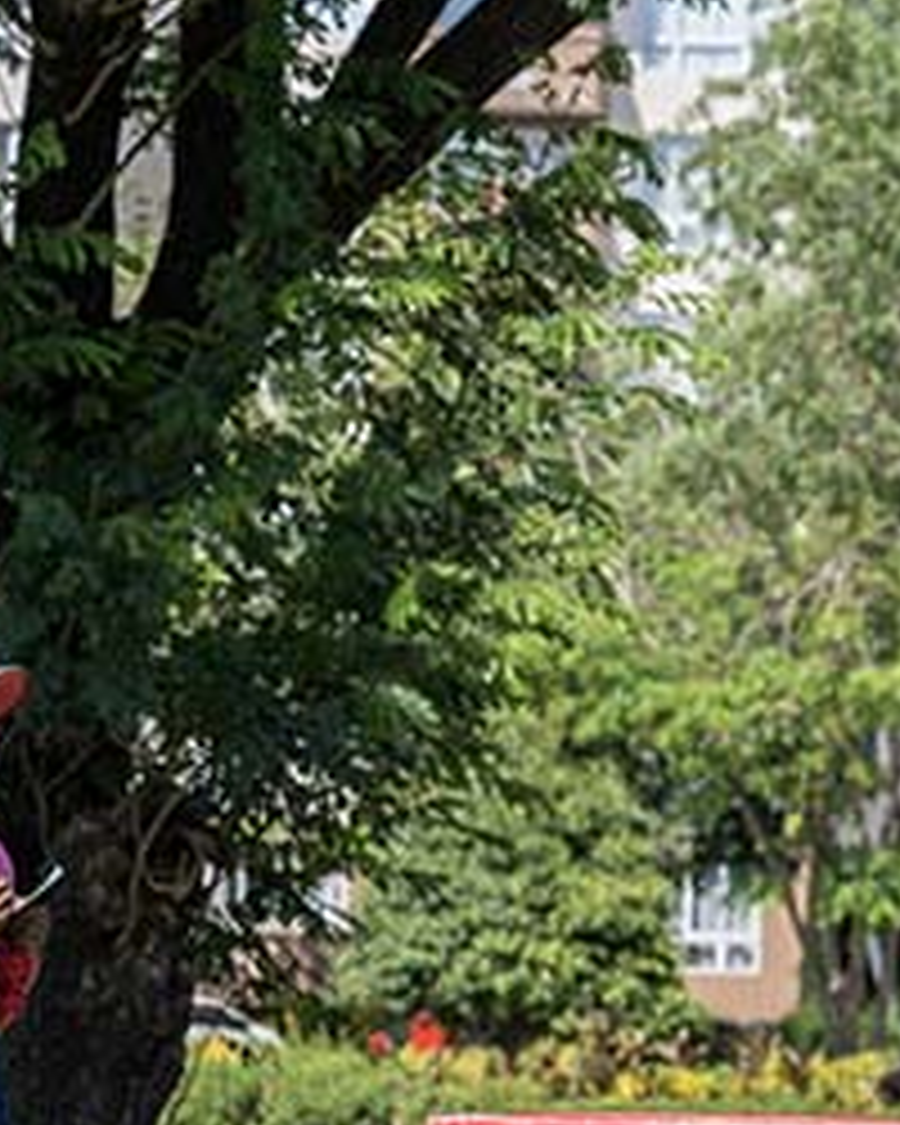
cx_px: 1233
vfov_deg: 7.2
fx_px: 8990
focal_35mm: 270
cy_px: 598
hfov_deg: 5.7
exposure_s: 1/4000
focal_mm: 75
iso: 400
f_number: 4.5
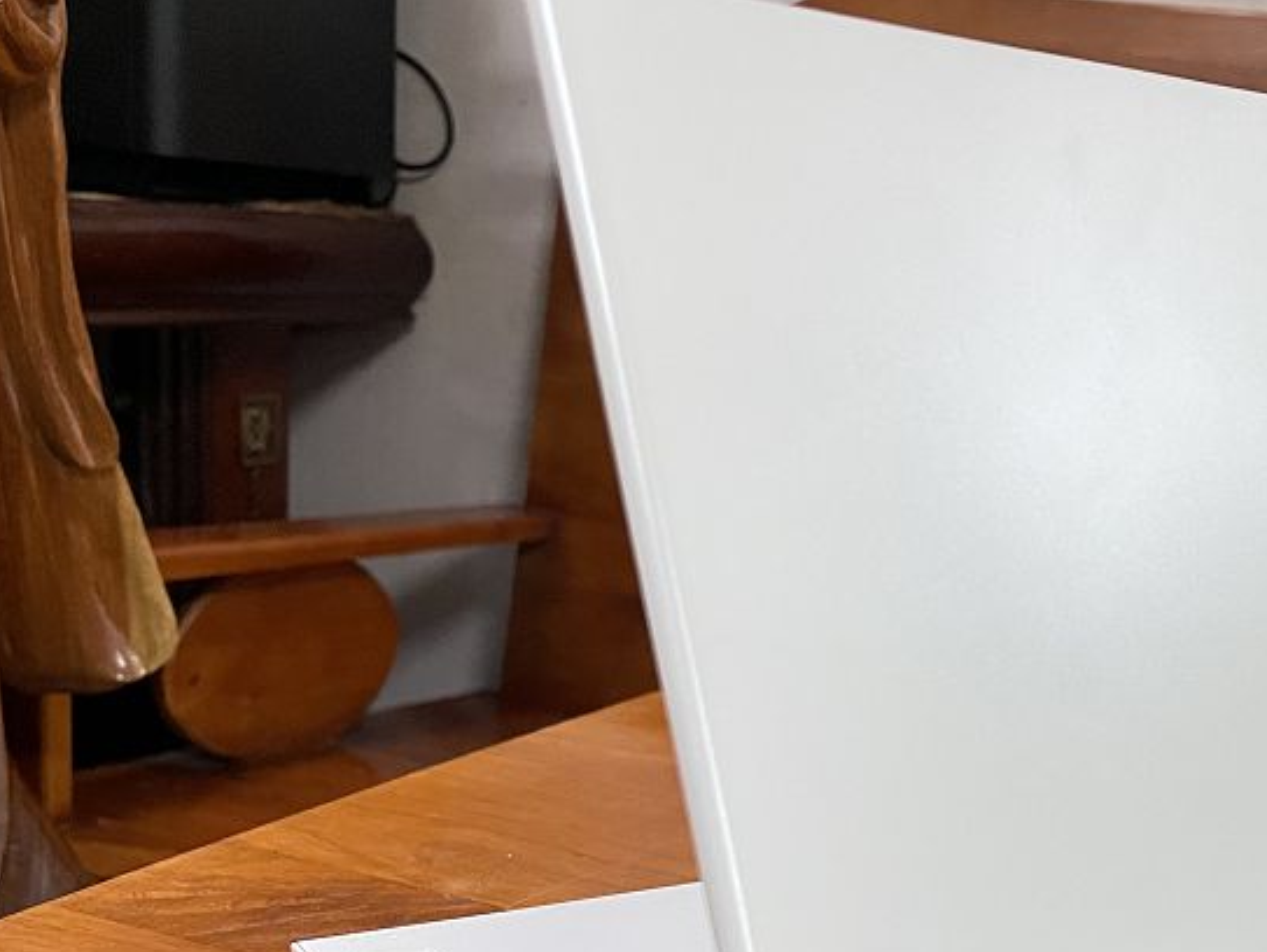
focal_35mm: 49
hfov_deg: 36.6
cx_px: 1125
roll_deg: -6.5
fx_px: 1795
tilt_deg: -17.4
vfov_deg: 29.0
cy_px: 779
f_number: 1.6
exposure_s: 1/60
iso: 400
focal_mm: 5.1
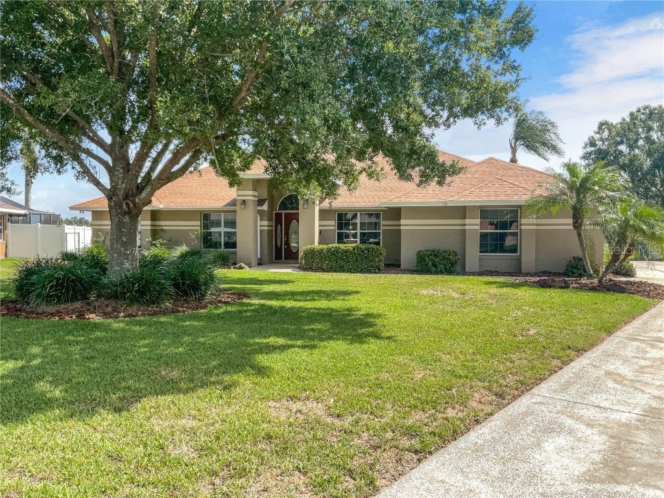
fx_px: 556
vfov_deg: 48.2
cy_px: 249
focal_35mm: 29
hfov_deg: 61.7
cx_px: 332
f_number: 1.8
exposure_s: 1/1100
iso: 16
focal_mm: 3
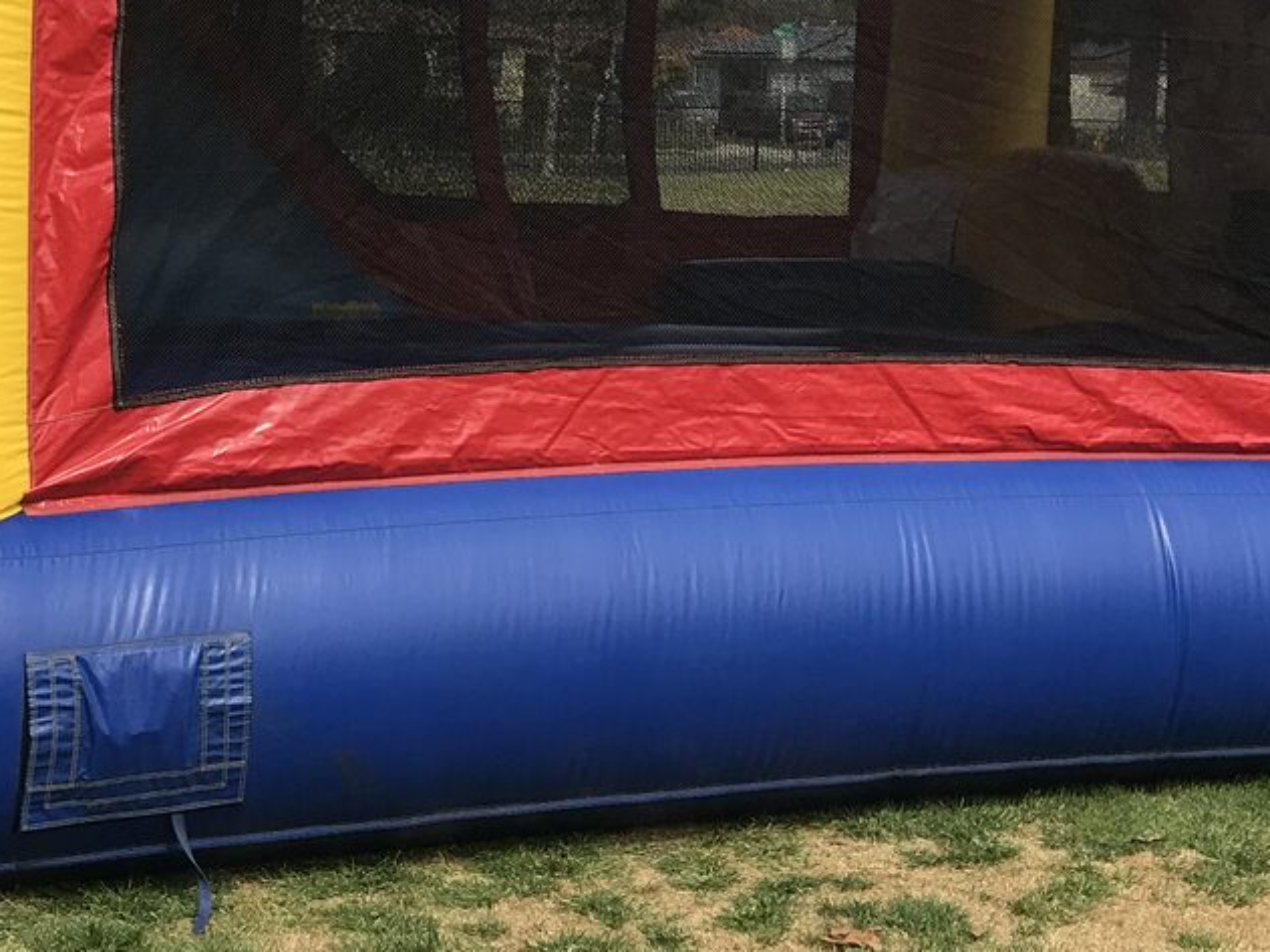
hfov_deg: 27.4
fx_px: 2604
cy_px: -38
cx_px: 632
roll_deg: -2.8
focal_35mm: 71
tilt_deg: +4.7
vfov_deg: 20.0
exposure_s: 1/2128
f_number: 1.8
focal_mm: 3.99
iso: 20
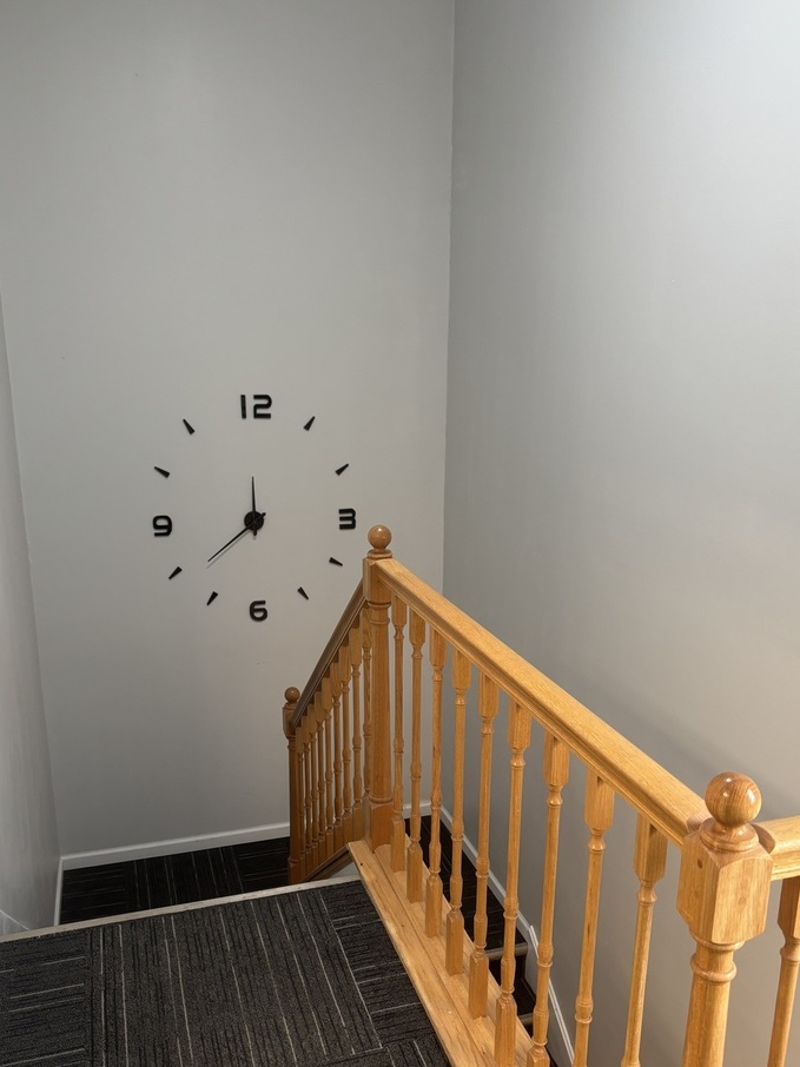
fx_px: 956
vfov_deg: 58.2
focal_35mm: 31
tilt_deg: -17.1
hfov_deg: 45.4
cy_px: 586
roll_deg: -0.5
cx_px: 395
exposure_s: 1/60
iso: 125
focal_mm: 5.96
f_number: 1.6
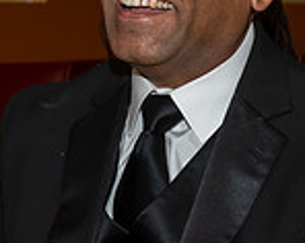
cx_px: 548
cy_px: 230
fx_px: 2668
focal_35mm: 296
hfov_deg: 6.4
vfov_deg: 5.2
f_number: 6.3
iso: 500
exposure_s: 1/250
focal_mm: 40
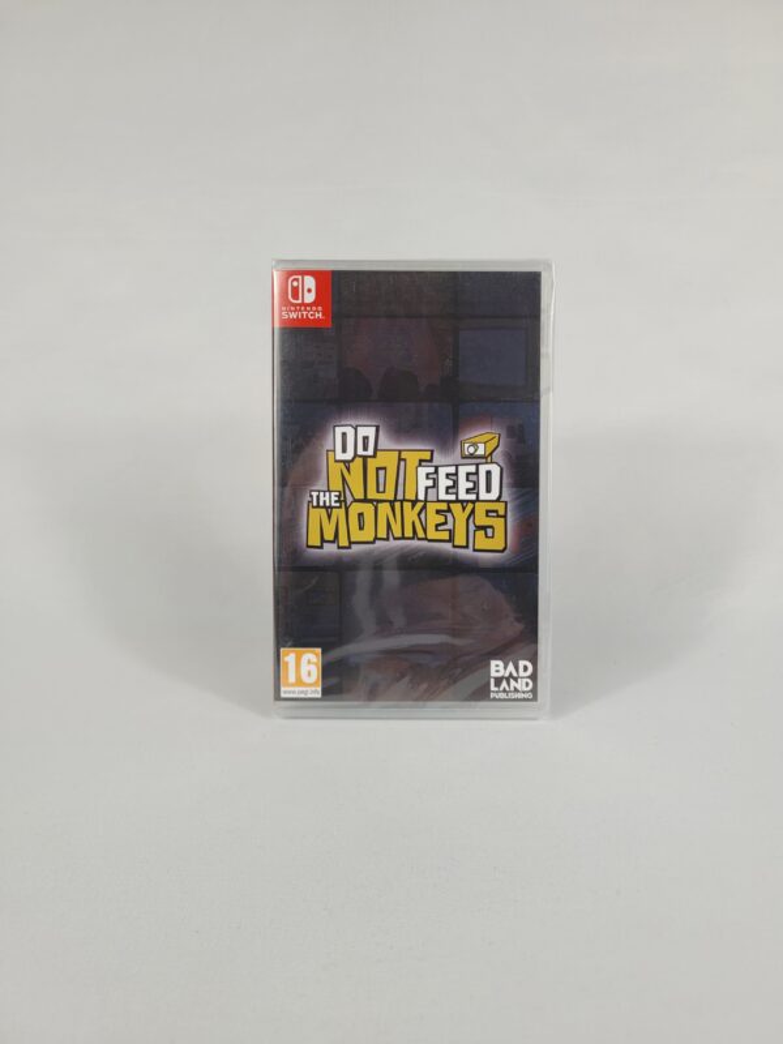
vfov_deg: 67.3
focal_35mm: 26
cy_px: 522
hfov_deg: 53.1
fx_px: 784
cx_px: 392
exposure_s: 1/256
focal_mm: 5.4
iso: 40
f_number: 1.8
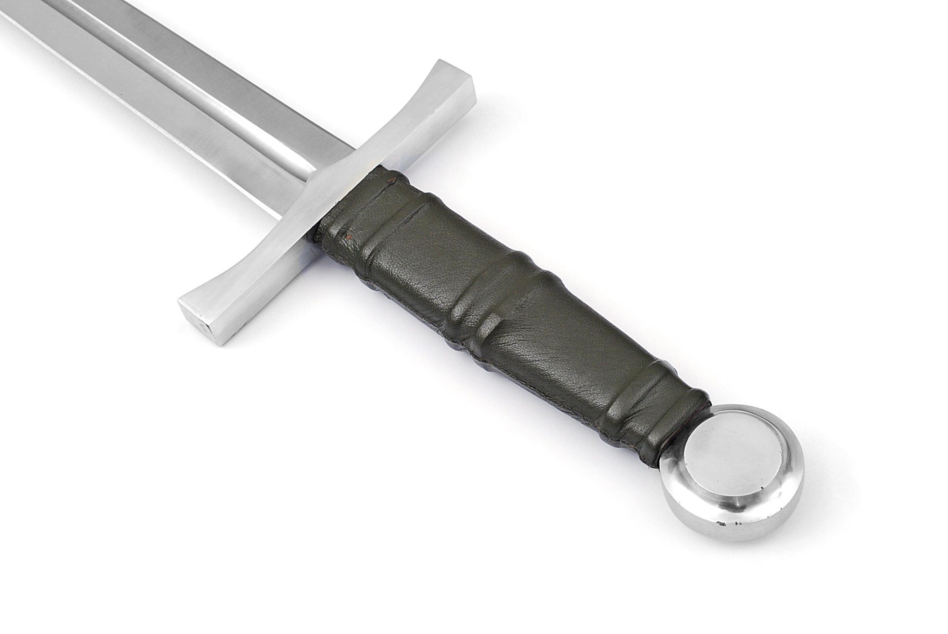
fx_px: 1345
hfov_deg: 38.8
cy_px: 317
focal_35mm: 51
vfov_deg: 26.6
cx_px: 474
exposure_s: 1/100
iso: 320
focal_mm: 34
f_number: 6.3
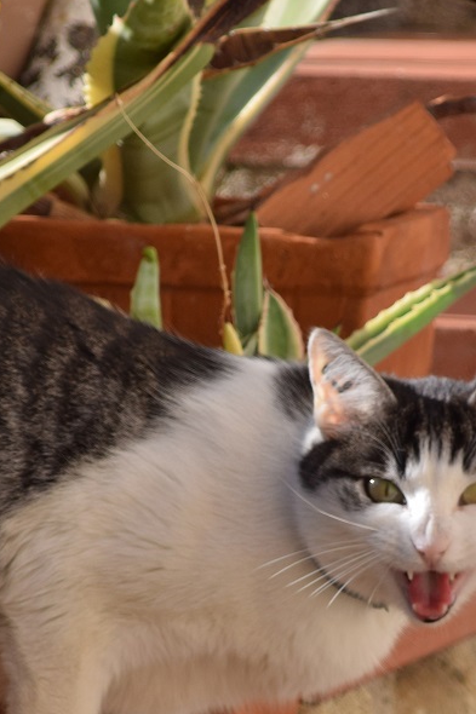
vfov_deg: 2.8
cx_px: 248
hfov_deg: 1.8
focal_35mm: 744
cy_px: 489
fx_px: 14769
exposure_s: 1/500
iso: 280
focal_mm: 195
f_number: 6.3
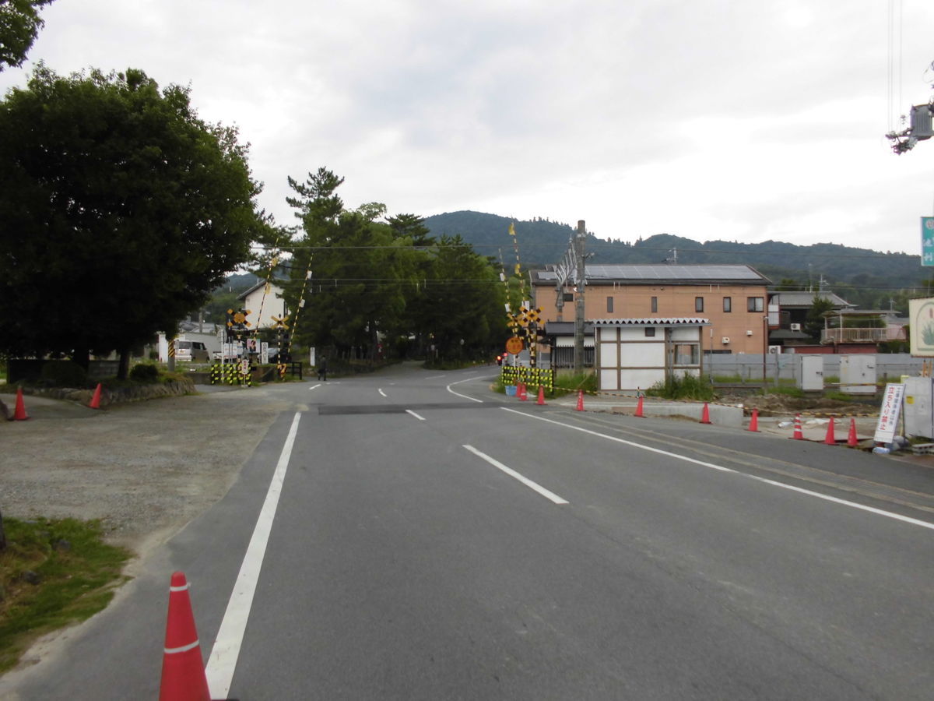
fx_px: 702
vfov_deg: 53.1
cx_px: 467
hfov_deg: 67.3
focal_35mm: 26
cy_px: 350
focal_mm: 4.6
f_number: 3.5
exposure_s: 1/100
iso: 100
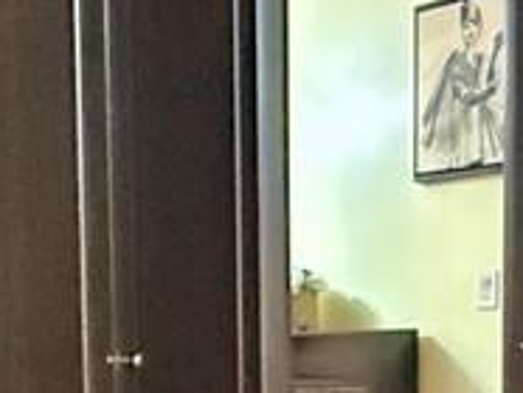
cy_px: 427
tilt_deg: -5.9
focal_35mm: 77
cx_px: 172
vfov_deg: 18.5
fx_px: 1165
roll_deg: +0.4
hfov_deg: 25.2
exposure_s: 1/30
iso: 1600
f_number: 2.2
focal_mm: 2.22
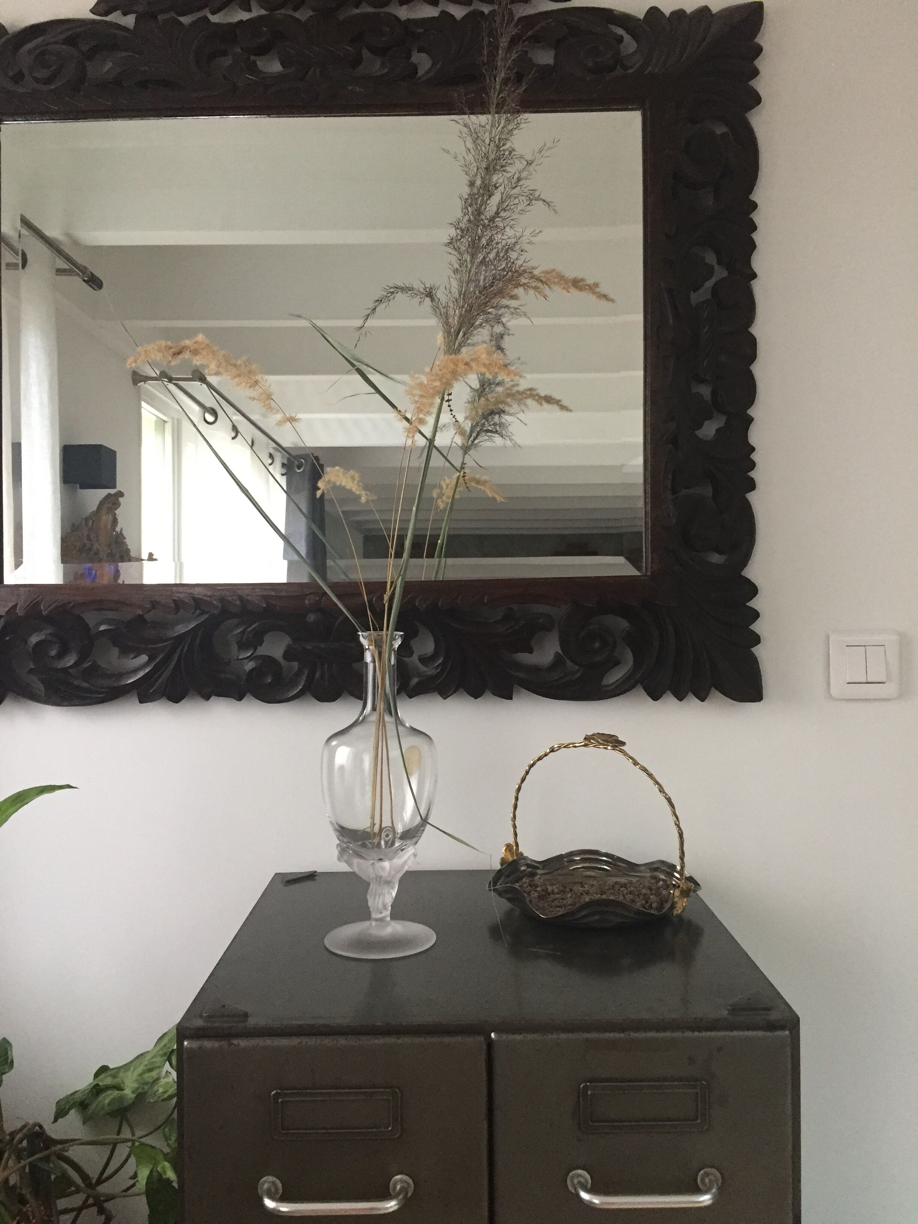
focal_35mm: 29
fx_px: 1025
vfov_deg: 61.7
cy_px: 612
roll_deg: +1.3
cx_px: 459
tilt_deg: -0.3
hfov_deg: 48.2
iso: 250
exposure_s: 1/33
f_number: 2.2
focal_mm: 4.15
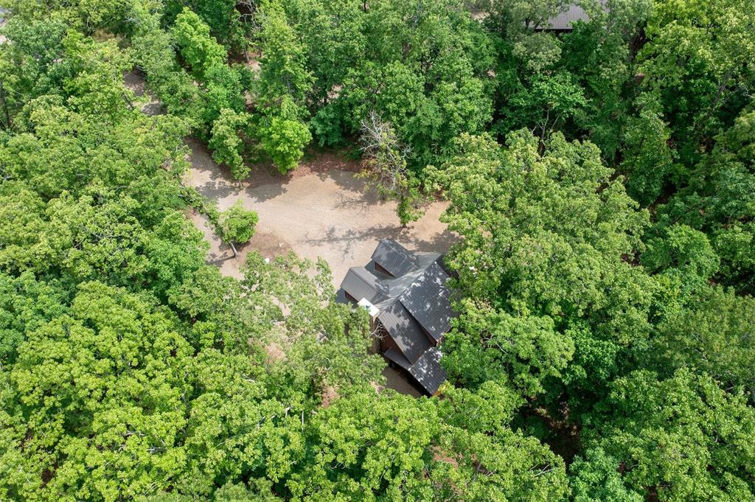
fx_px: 587
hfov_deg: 65.5
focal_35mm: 28
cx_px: 378
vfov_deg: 46.3
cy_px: 251
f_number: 2.8
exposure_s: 1/800
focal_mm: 10.26
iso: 100
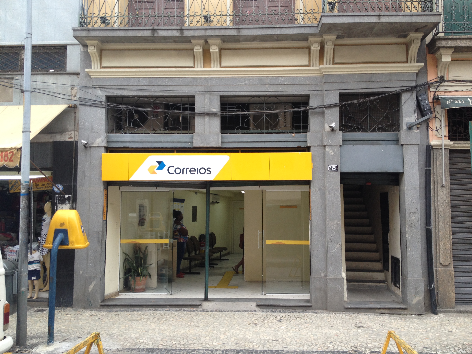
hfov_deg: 52.6
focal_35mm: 35
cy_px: 177
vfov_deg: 40.7
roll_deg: -1.2
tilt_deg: +4.5
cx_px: 236
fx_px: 477
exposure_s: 1/60
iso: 50
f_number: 2.4
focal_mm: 4.28
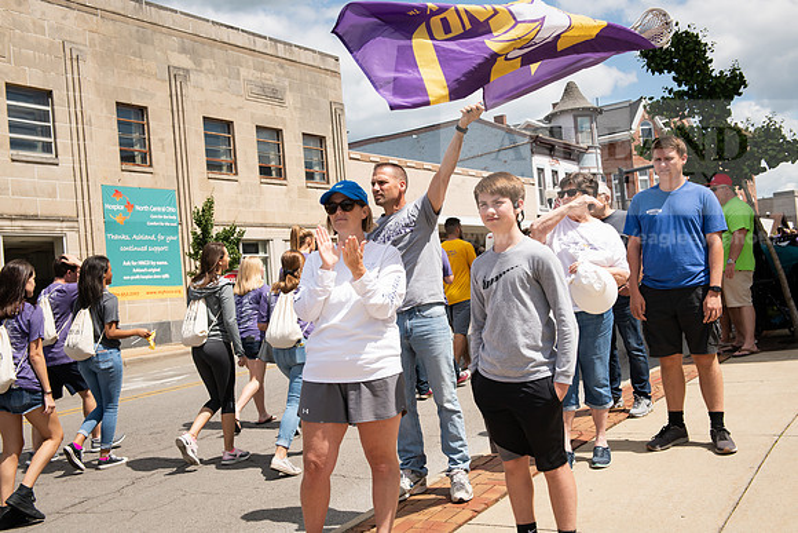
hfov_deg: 50.7
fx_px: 842
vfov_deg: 35.1
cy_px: 266
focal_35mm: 38
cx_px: 399
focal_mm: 38
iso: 250
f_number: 6.3
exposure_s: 1/1000
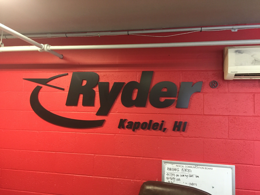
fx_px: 218
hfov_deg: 61.7
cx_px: 130
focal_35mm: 29
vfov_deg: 48.2
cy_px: 98
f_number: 2.2
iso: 160
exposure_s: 1/30
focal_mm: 4.15
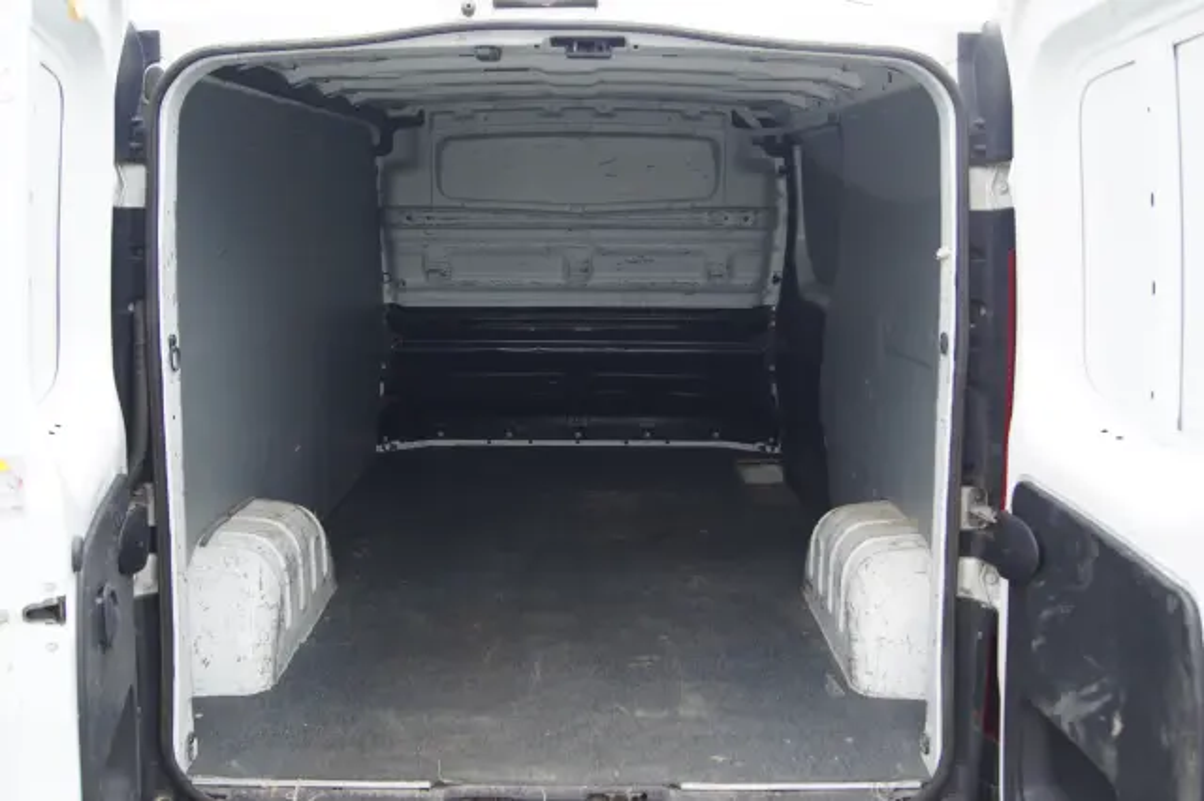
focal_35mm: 36
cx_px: 602
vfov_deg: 36.8
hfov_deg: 53.2
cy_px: 400
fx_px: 1203
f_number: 5.6
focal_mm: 24
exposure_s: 1/40
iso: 100
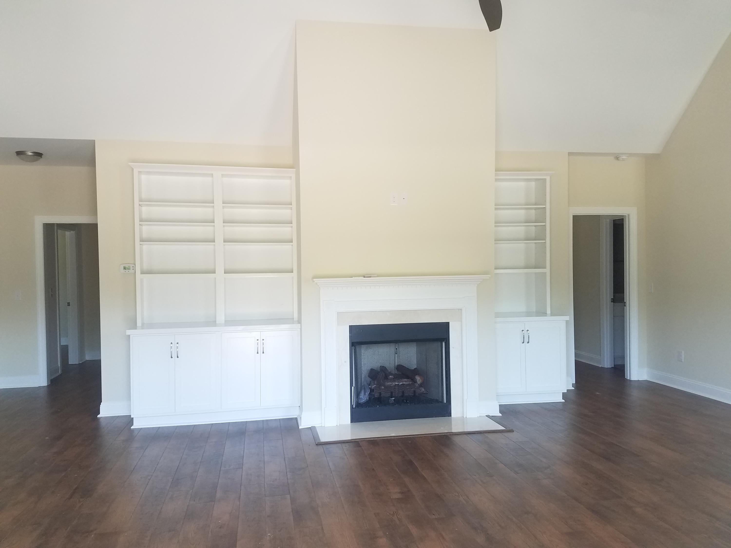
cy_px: 274
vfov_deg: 53.1
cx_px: 366
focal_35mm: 26
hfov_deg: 67.3
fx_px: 549
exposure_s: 1/60
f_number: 1.7
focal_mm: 4.2
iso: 80
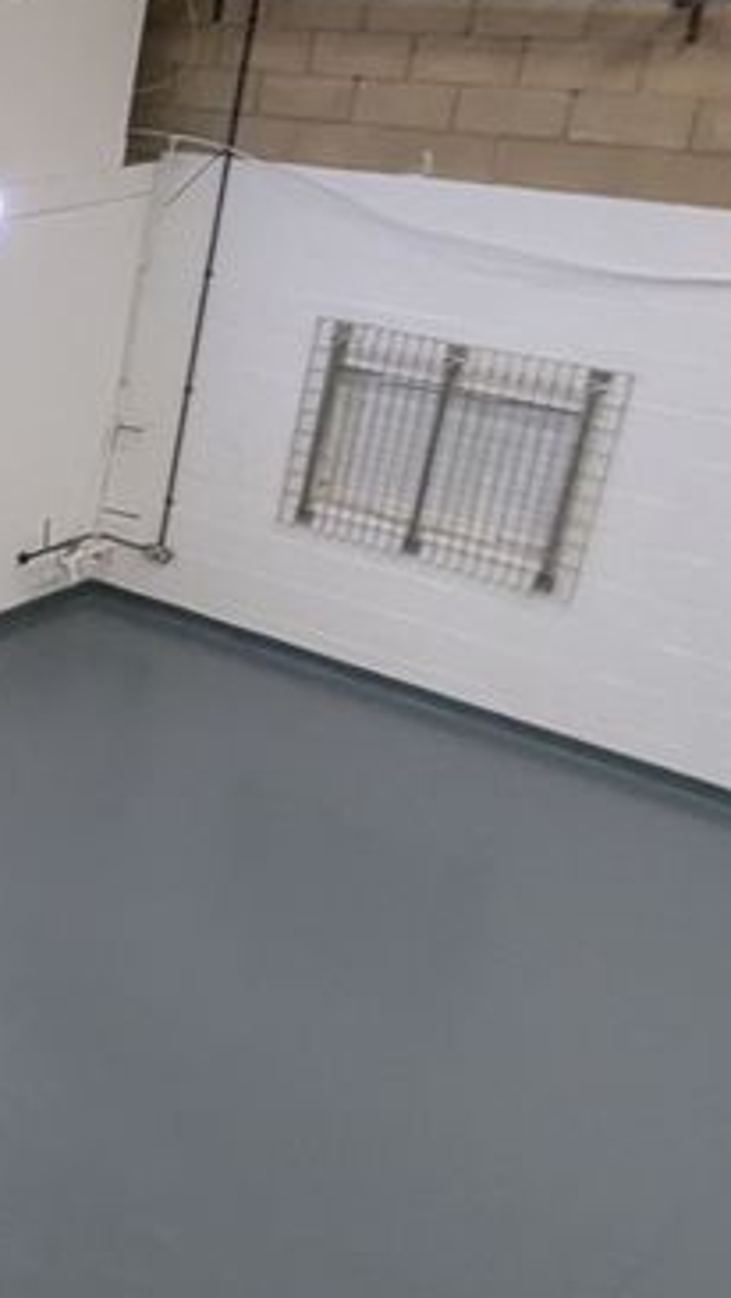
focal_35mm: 43
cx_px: -830
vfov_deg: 46.6
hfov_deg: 17.2
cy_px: 431
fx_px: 1481
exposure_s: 1/50
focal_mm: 1.95
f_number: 2.2
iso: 119
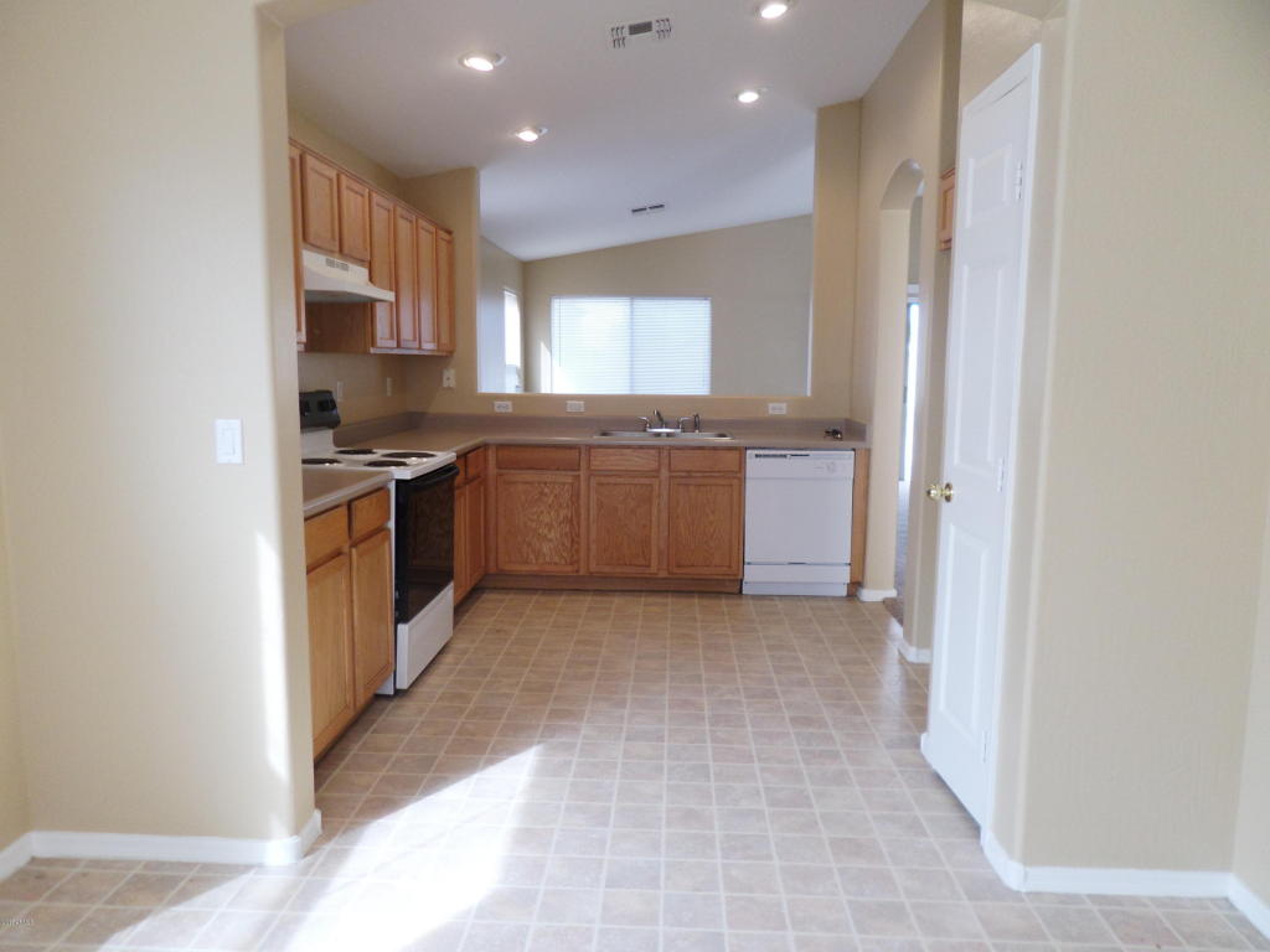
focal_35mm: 24
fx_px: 881
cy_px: 476
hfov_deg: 71.6
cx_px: 635
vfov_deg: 56.8
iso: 80
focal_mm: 4.3
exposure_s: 1/30
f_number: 3.1
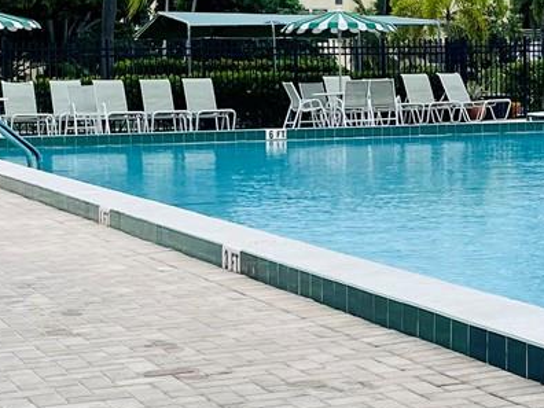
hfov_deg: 18.4
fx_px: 1650
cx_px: 485
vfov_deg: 14.1
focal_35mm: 105
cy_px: 174
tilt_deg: -1.9
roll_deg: +0.8
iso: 32
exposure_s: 1/1221
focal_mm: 4.2
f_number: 1.6
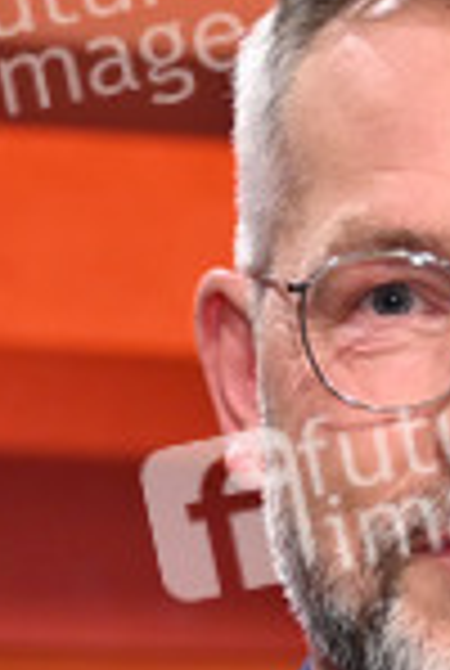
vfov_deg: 23.1
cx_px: 506
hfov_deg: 16.0
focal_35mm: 83
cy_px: 719
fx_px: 1549
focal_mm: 31
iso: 1600
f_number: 2.8
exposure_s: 1/200
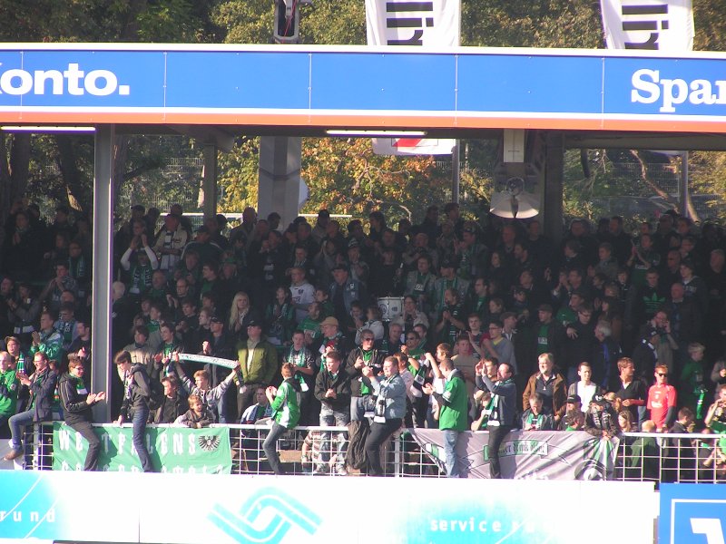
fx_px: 6837
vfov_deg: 4.6
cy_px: 272
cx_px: 363
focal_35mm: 326
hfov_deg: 6.1
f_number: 4
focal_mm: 49.8
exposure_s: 1/320
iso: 50
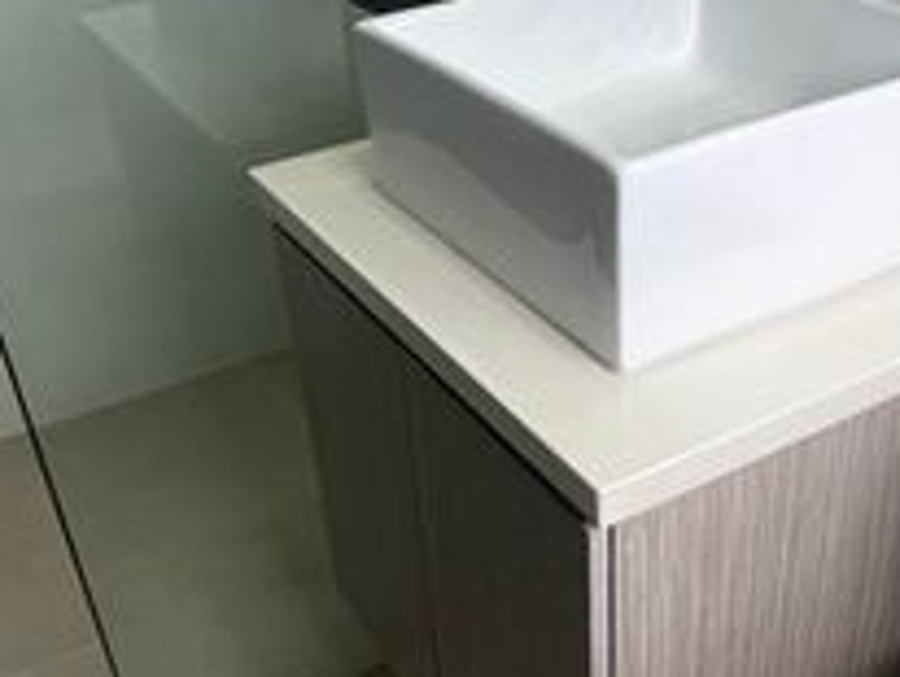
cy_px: 393
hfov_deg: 44.5
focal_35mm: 42
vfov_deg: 34.3
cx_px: 535
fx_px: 1093
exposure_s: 1/99
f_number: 1.8
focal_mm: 1.57
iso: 160
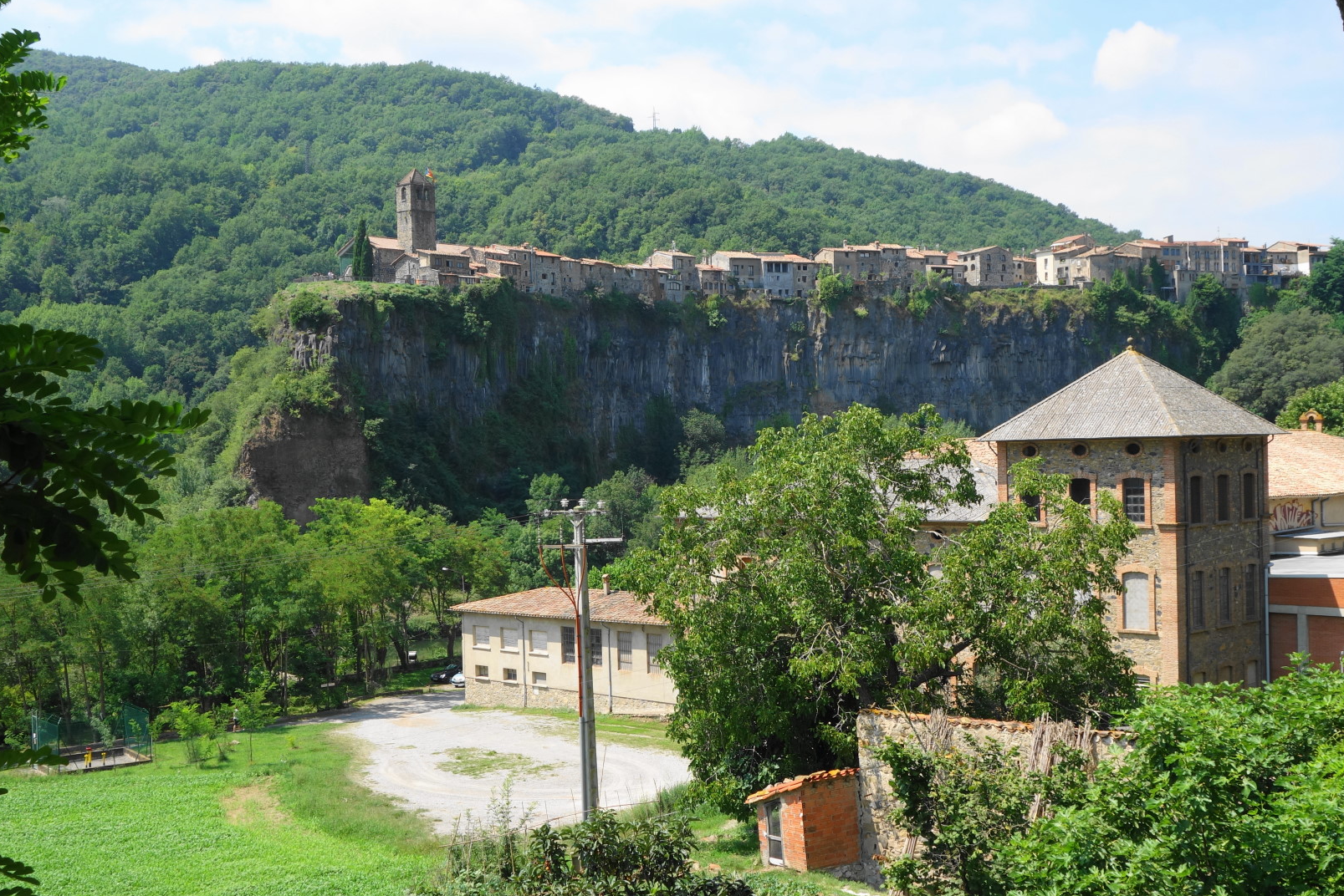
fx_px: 1606
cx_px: 673
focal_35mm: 43
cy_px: 492
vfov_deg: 31.2
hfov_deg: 45.4
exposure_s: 1/320
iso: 125
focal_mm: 13.42
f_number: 5.6
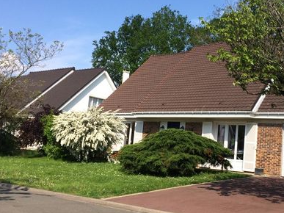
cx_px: 194
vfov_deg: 32.2
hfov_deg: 41.4
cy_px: 110
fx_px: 369
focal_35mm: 45
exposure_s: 1/1866
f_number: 2.2
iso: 32
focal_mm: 4.15
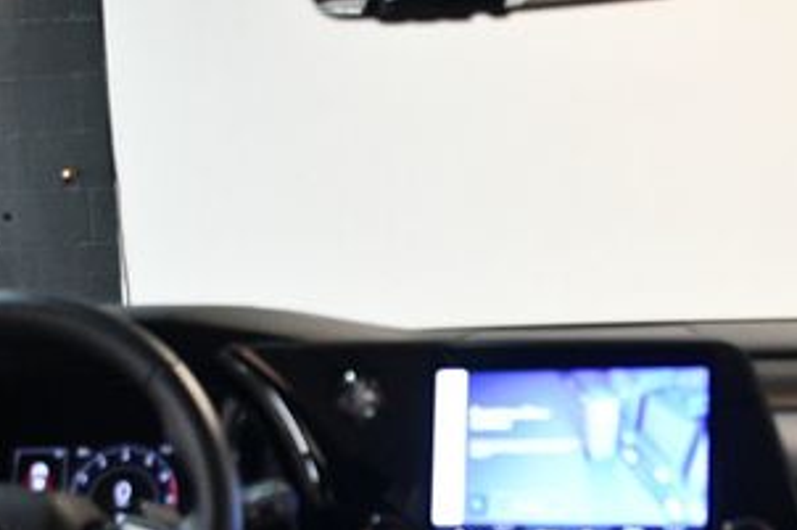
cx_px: 528
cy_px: 517
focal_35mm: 70
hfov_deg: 28.7
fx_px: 1549
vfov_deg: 19.0
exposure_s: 1/125
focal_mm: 22
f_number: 3.5
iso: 3200
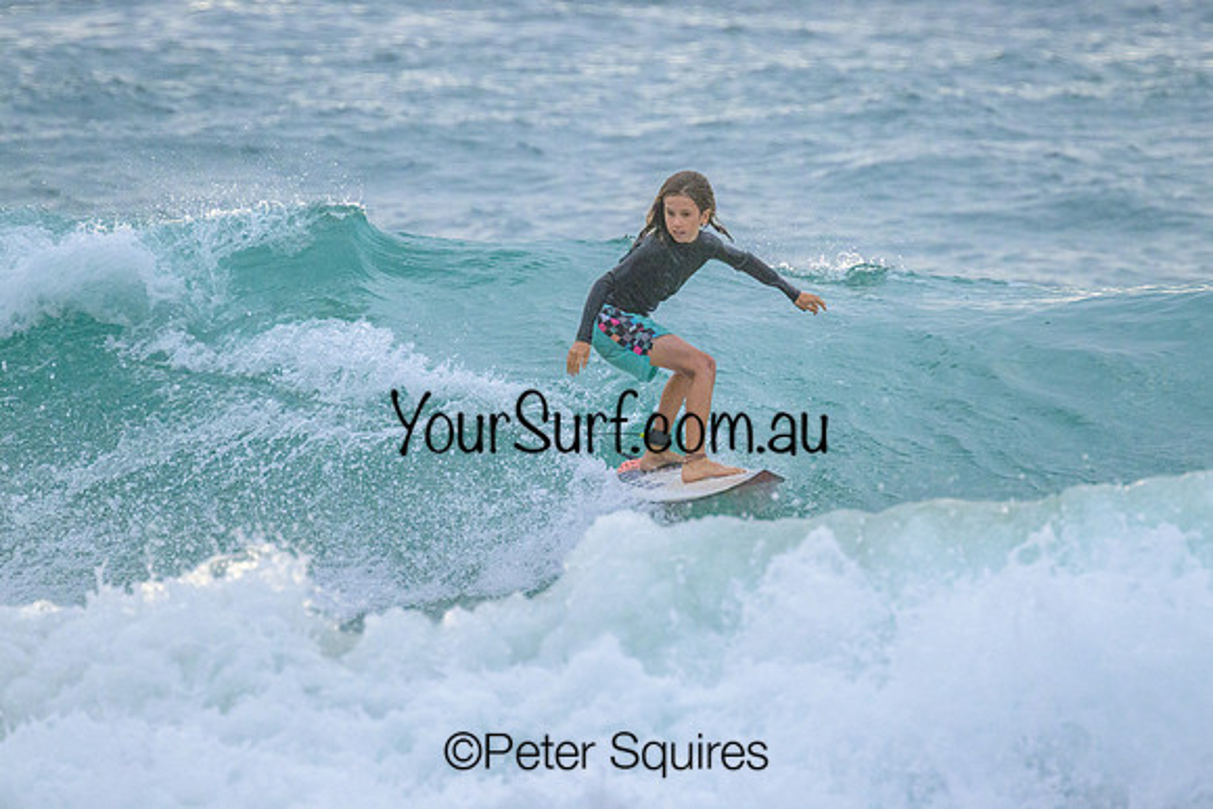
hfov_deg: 2.2
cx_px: 698
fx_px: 31244
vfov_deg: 1.5
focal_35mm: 927
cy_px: 351
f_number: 11
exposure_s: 1/2000
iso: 2800
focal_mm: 800
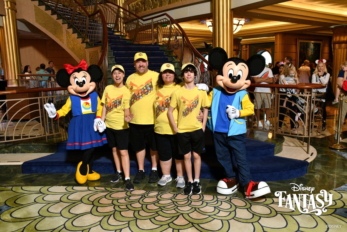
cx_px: 174
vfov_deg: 40.0
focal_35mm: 33
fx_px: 318
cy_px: 116
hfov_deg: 57.2
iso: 640
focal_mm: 22
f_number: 6.3
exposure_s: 1/60
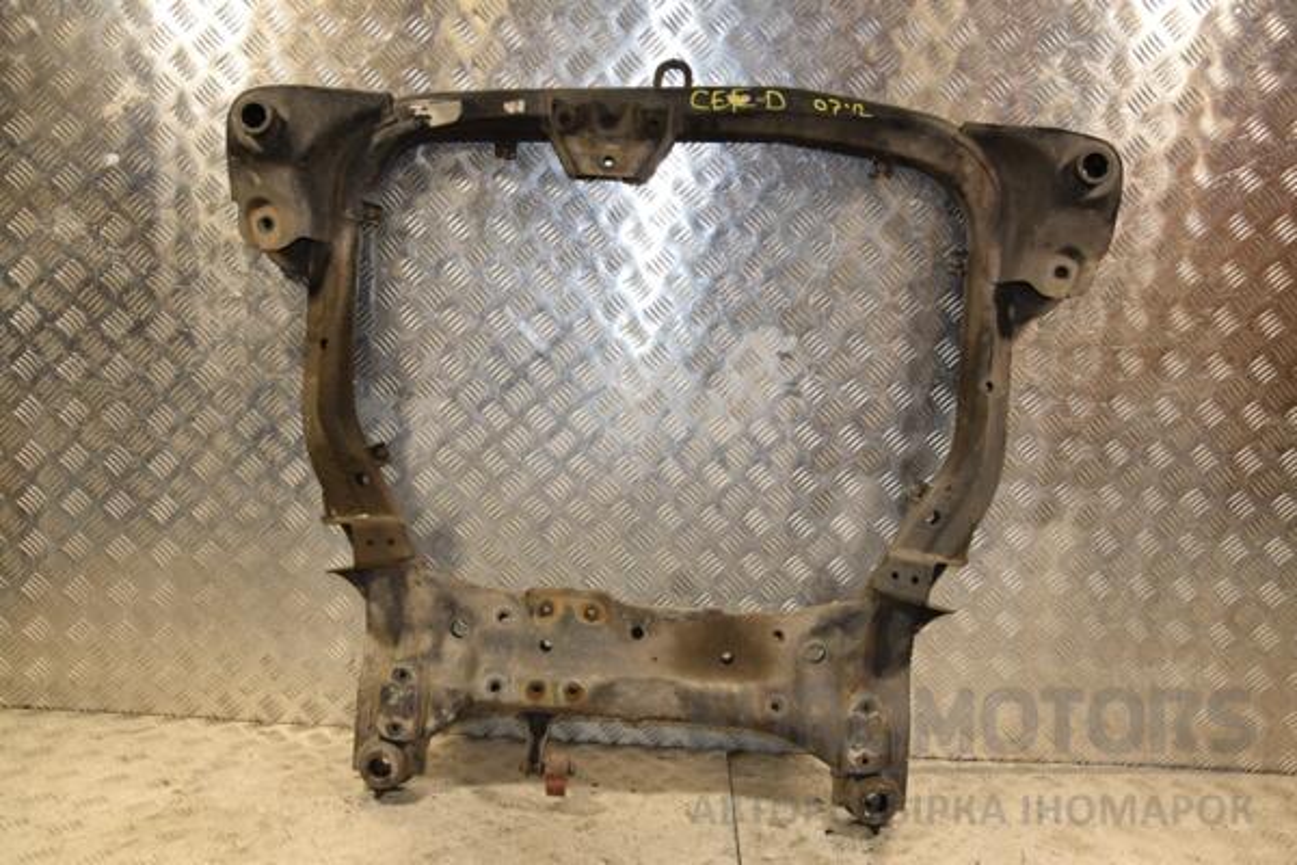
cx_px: 648
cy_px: 432
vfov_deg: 40.0
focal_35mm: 33
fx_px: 1189
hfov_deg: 57.2
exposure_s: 1/200
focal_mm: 22
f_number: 6.3
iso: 800
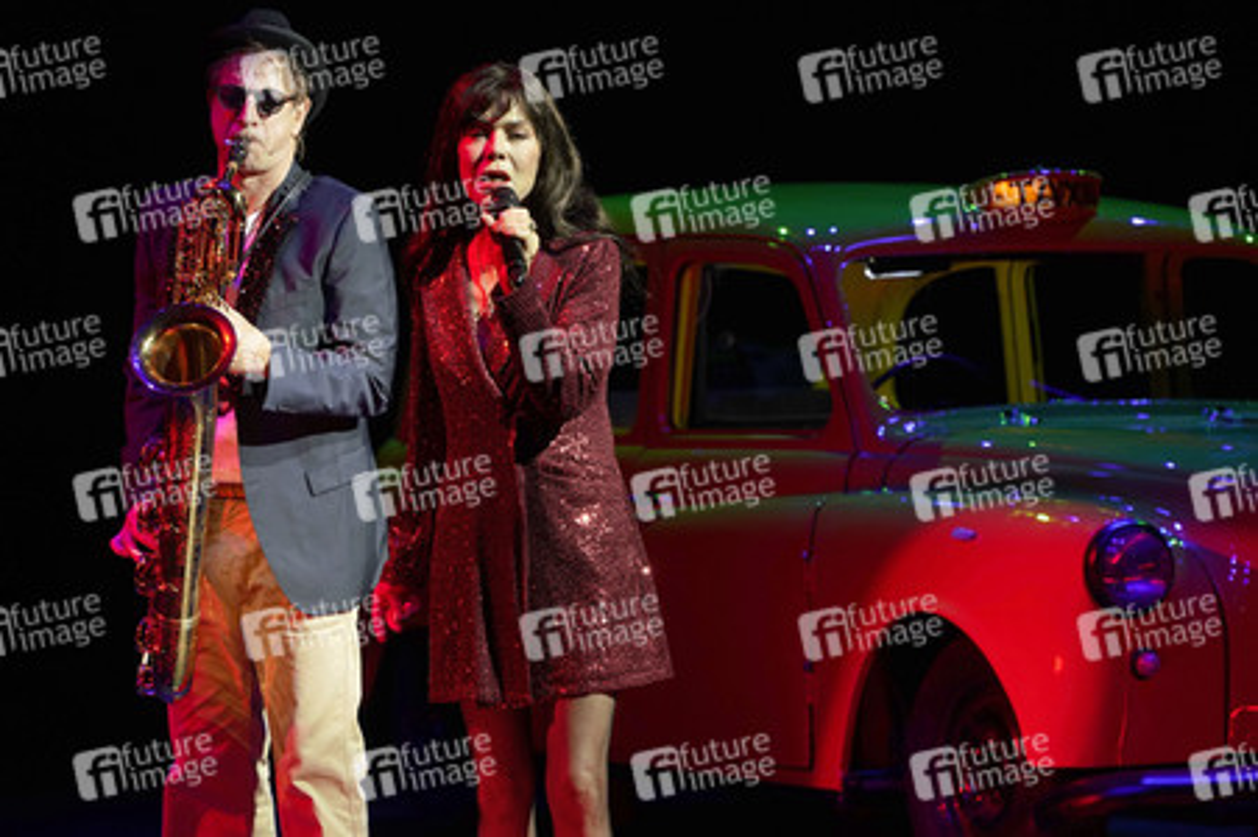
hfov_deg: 13.8
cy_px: 418
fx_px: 5203
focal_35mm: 149
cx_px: 629
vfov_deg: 9.2
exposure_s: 1/160
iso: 1250
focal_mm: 149
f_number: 5.6
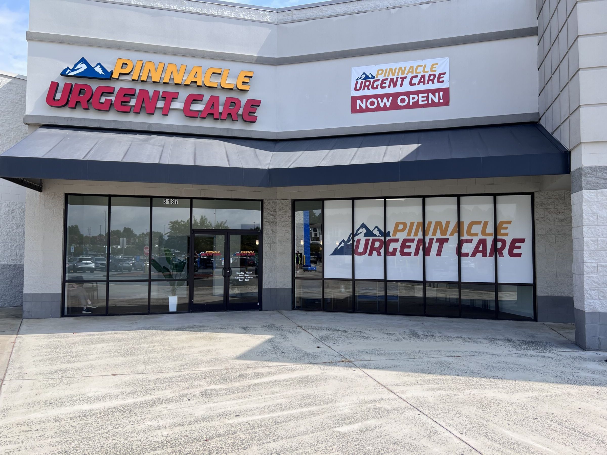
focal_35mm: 26
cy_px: 228
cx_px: 304
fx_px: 456
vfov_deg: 53.1
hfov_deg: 67.3
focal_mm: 5.7
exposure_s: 1/2632
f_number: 1.5
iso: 50
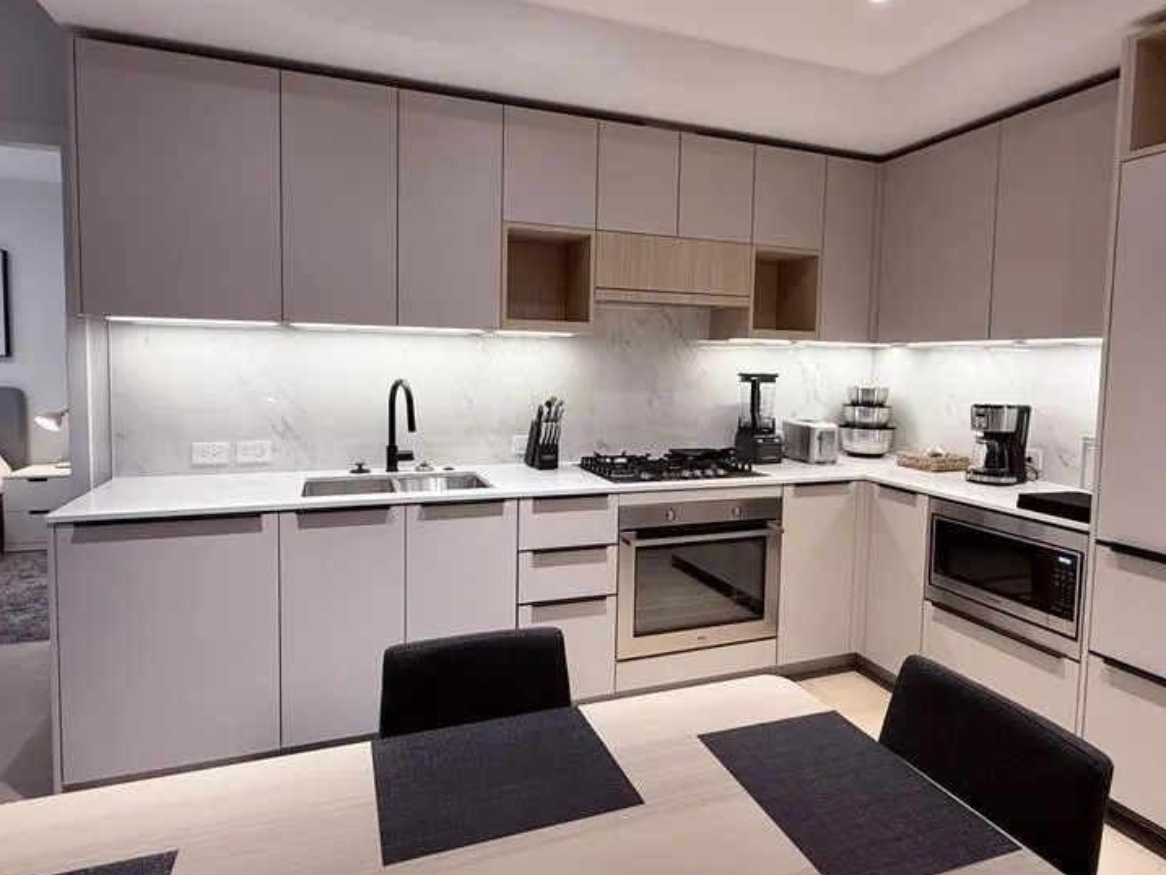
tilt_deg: -3.3
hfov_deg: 81.7
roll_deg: -1.0
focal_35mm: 20
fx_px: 674
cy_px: 403
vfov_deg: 65.9
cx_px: 581
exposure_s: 1/120
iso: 250
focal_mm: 2.22
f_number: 2.2
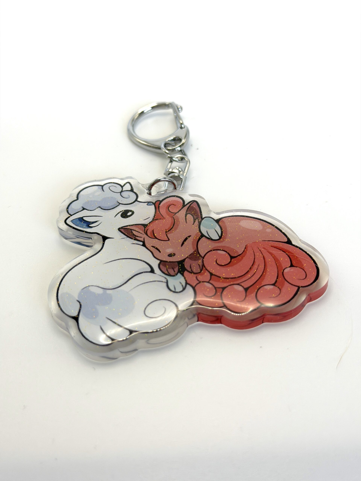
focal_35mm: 48
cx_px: 180
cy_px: 240
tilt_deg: -46.2
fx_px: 667
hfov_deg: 30.3
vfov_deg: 39.7
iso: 64
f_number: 1.78
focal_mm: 6.76
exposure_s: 1/284
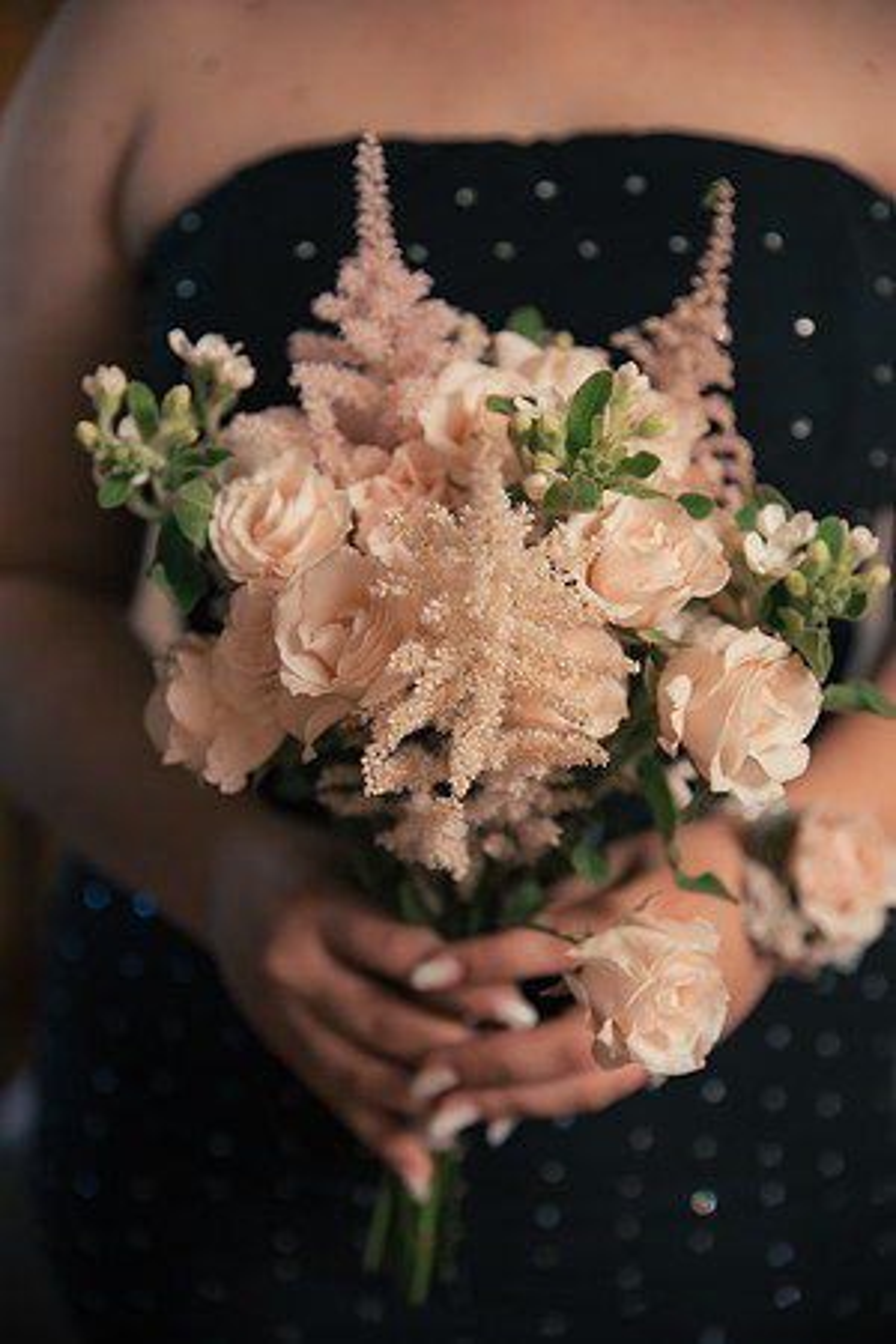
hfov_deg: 23.4
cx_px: 448
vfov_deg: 34.5
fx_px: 2165
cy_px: 672
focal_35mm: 58
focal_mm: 58
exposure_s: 1/160
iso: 640
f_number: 2.8
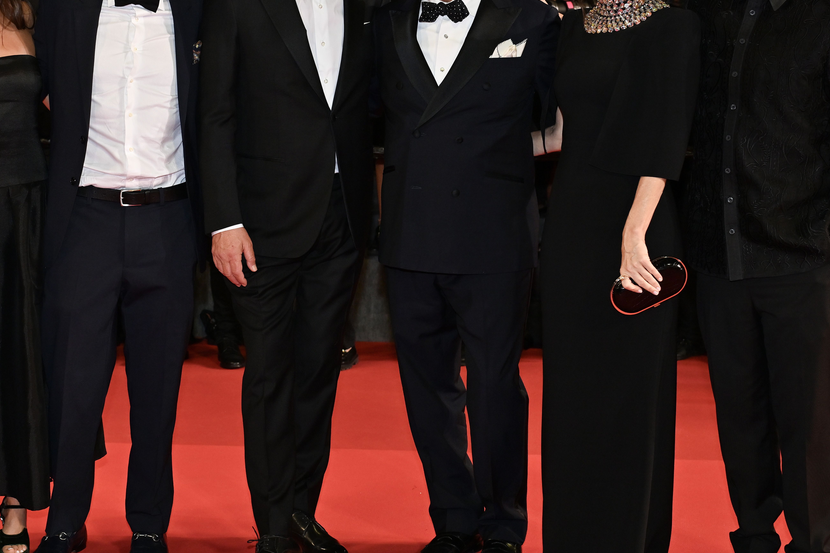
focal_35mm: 62
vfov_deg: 21.9
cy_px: 232
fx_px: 1429
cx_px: 362
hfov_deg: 32.3
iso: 400
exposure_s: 1/200
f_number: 3.5
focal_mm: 39
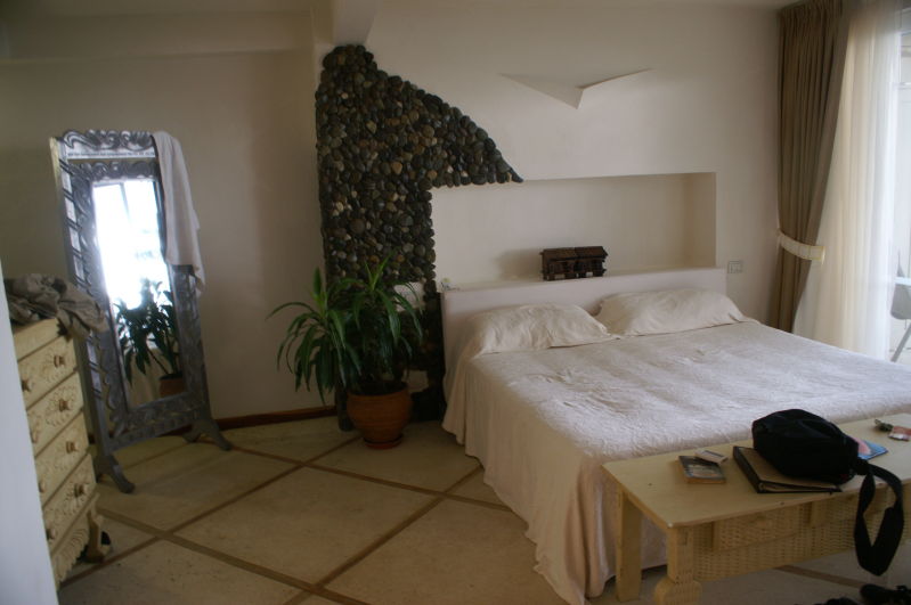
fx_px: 683
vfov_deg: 47.8
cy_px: 302
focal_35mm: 27
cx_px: 456
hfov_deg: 67.4
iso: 400
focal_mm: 18
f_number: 3.5
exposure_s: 1/15
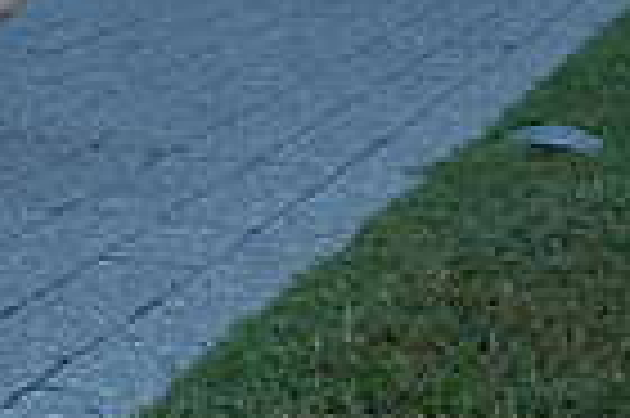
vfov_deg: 9.0
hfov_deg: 13.2
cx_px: -324
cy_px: -299
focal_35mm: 147
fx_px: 2569
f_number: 4.5
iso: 200
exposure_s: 1/400
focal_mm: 35
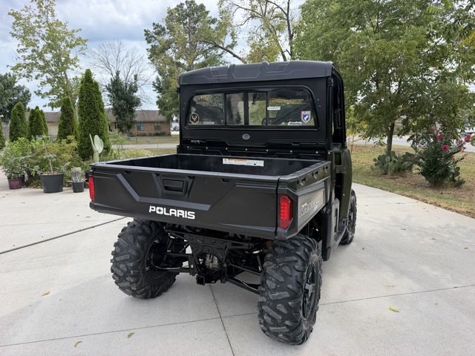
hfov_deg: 71.6
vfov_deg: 56.8
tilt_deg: -4.9
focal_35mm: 24
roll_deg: +1.9
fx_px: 329
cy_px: 178
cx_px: 238
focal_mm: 6.76
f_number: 1.78
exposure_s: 1/1855
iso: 80
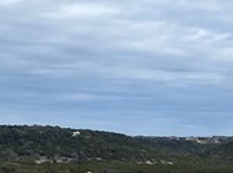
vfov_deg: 8.6
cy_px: 406
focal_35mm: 158
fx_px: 1061
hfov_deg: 12.0
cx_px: 332
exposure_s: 1/3401
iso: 32
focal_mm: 4.25
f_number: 1.8
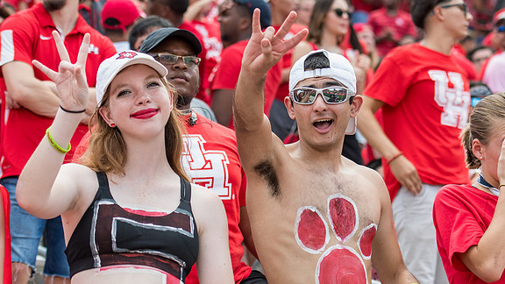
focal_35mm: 156
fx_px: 2089
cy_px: 113
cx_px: 309
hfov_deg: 13.8
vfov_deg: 7.8
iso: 450
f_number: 4
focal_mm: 70
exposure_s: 1/1250
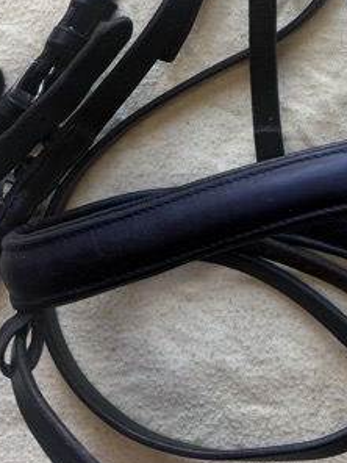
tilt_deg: -78.1
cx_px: 329
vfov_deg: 24.3
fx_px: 976
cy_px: -89
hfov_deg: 19.7
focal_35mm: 73
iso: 64
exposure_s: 1/193
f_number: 1.78
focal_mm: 6.76
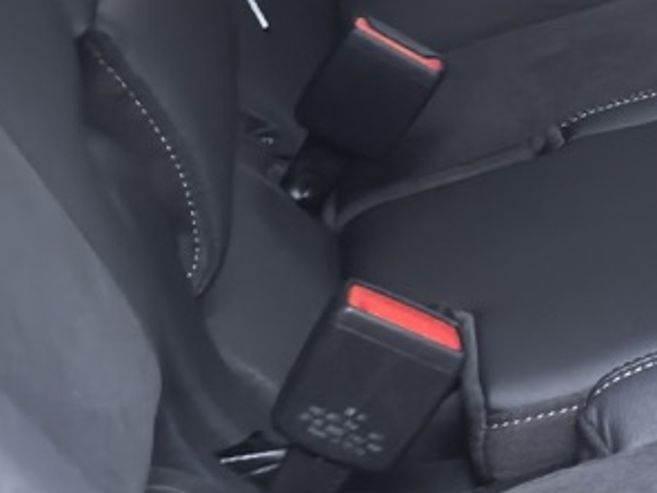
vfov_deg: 10.1
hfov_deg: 11.9
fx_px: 2771
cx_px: 1374
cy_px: 16
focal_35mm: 146
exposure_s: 1/50
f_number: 2
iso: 250
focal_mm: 6.35
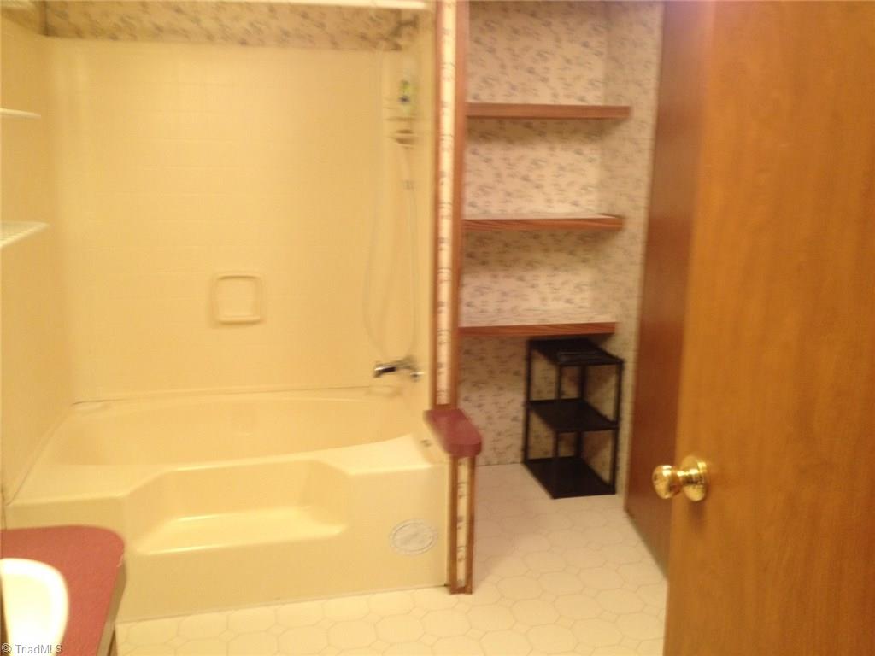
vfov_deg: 40.7
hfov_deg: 52.6
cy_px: 328
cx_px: 438
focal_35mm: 35
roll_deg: +1.0
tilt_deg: -16.4
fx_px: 885
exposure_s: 1/20
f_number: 2.4
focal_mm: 4.28
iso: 125
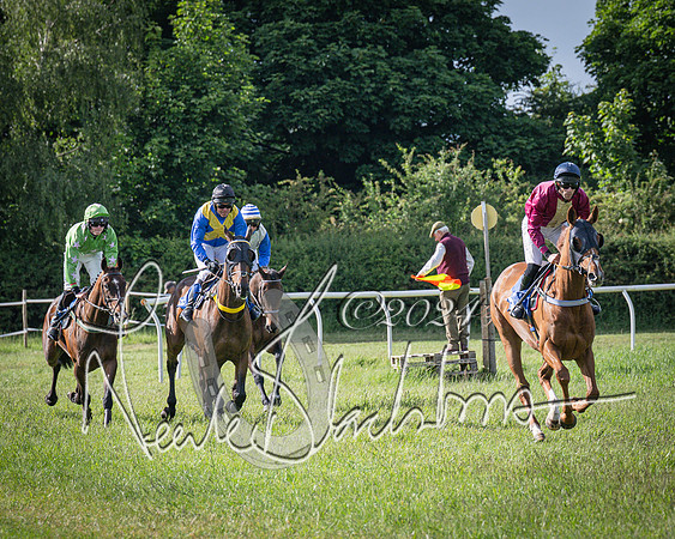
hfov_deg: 6.5
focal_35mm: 300
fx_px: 5987
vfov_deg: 5.2
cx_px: 427
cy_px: 341
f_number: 4.5
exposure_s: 1/1600
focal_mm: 125
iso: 200
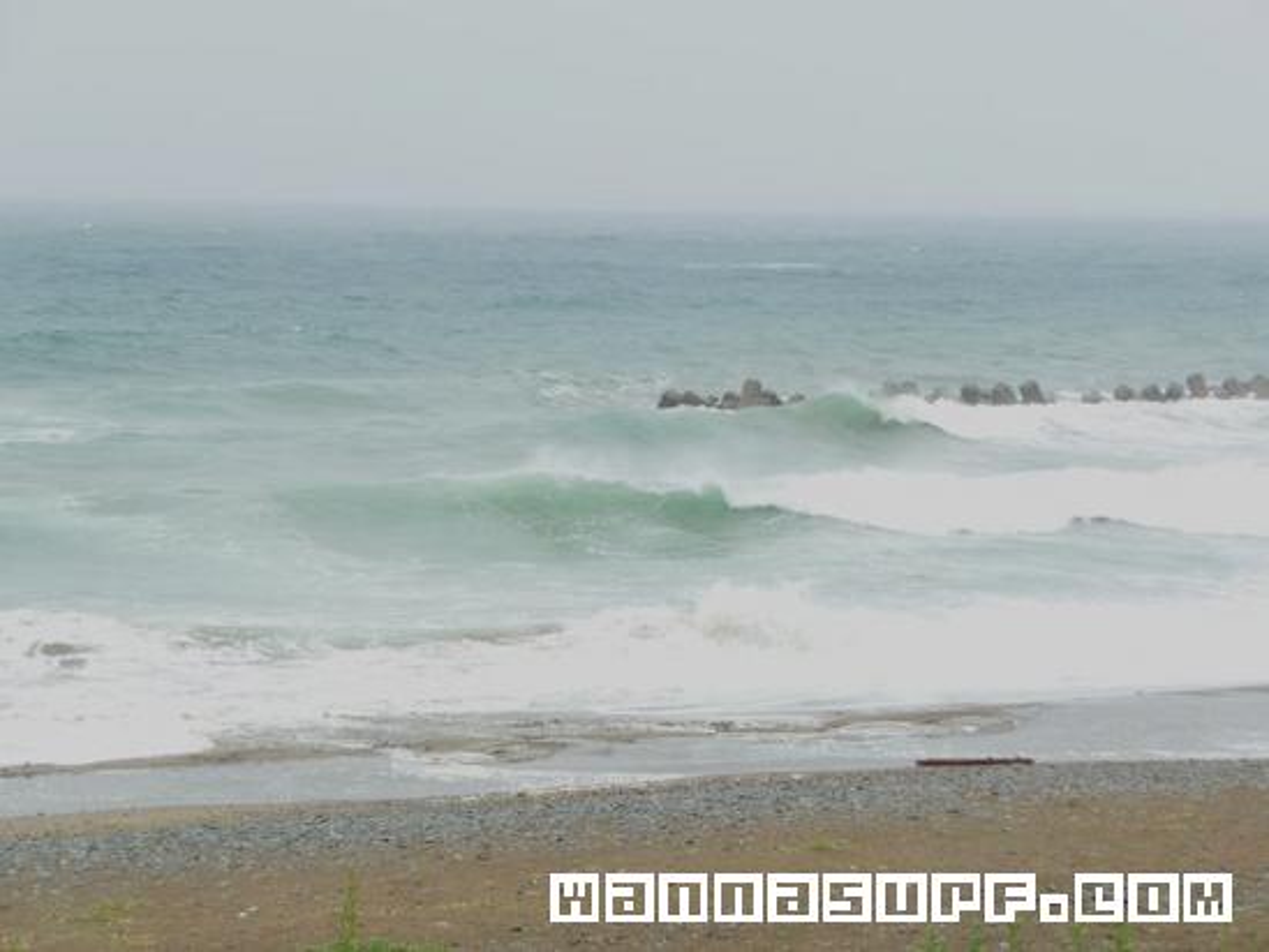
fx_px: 5170
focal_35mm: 141
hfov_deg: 14.0
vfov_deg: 10.5
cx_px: 634
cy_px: 476
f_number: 4.8
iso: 100
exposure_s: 1/125
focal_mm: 24.1
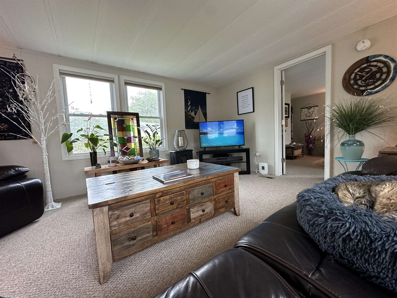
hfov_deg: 102.1
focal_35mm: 14
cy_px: 149
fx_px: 161
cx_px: 198
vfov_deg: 85.7
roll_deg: +2.9
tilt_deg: -4.5
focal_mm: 2.22
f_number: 2.2
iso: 250
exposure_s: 1/120
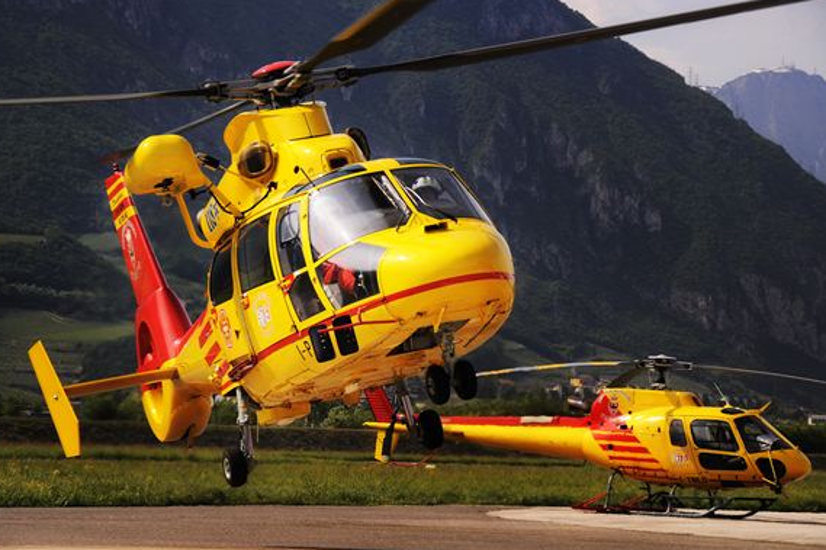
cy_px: 262
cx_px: 415
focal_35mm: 136
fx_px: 3119
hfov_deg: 15.1
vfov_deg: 10.1
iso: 200
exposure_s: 1/1000
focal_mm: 86
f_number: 8
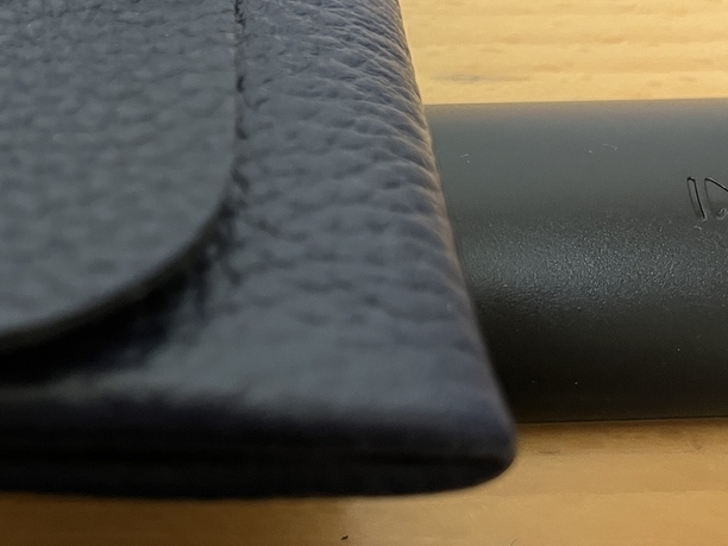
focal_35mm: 51
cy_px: 237
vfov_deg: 28.5
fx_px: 1073
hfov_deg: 36.6
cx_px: 177
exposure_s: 1/50
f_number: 1.6
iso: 500
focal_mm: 5.1
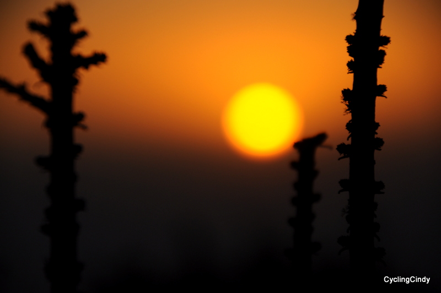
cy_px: 146
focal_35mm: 300
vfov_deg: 4.6
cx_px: 220
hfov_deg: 6.9
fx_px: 3672
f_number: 6.3
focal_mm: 200
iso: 200
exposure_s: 1/1000
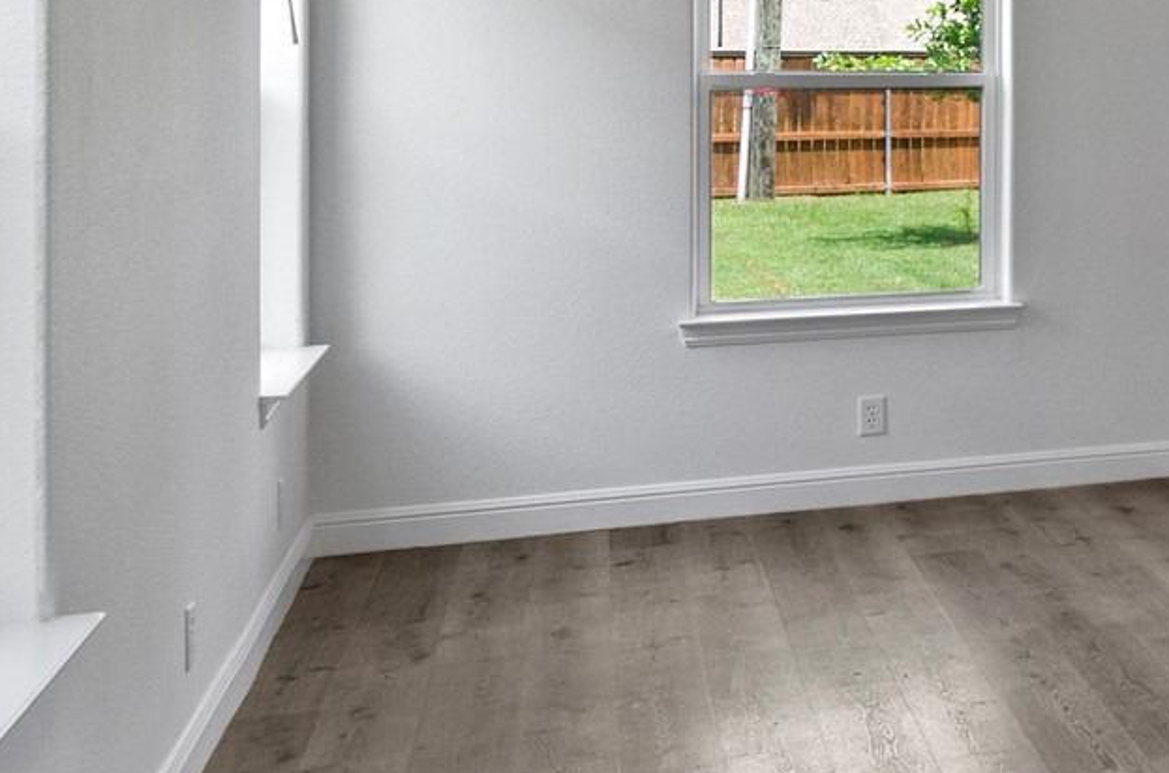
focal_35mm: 63
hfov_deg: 22.8
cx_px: 1949
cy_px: -10
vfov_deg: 20.7
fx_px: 2041
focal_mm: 12
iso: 200
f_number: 8
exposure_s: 1/2.5
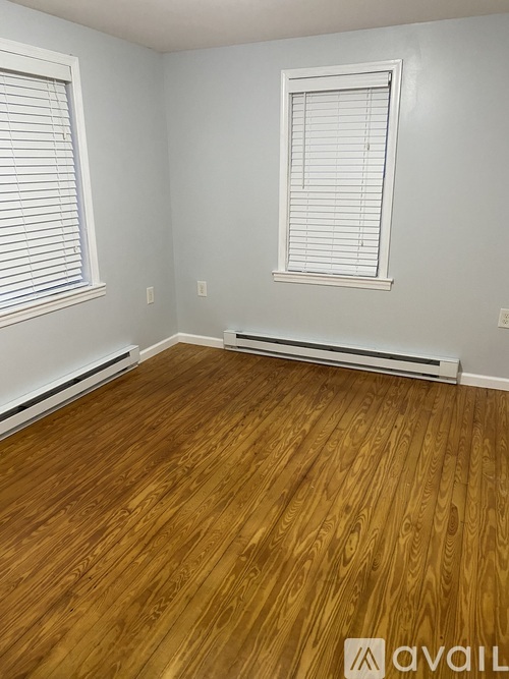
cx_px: 254
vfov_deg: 67.3
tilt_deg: -14.4
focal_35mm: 26
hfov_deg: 53.0
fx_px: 510
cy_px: 340
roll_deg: +0.4
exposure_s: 1/60
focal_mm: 4.25
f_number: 1.8
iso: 320
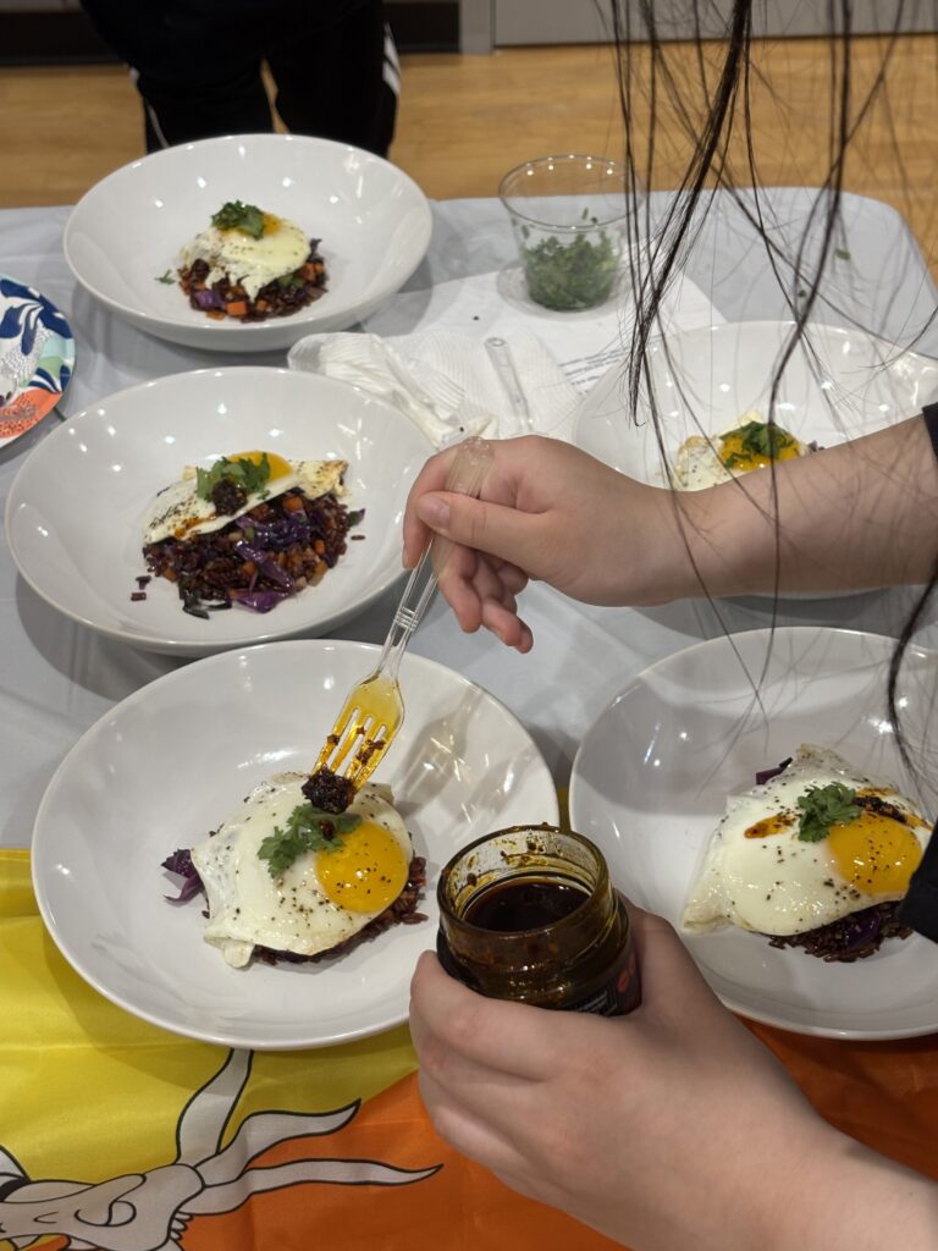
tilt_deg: -41.5
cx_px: 469
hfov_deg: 28.0
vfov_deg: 36.8
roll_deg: -1.3
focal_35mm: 52
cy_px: 626
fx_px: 1879
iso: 64
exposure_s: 1/60
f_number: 1.6
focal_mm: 5.96
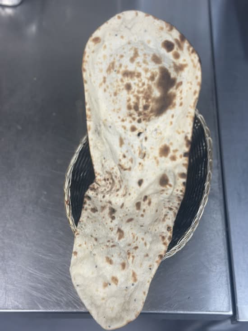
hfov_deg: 30.3
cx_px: 124
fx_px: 458
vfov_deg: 39.7
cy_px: 166
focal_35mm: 48
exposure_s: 1/100
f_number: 1.78
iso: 100
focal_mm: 6.86
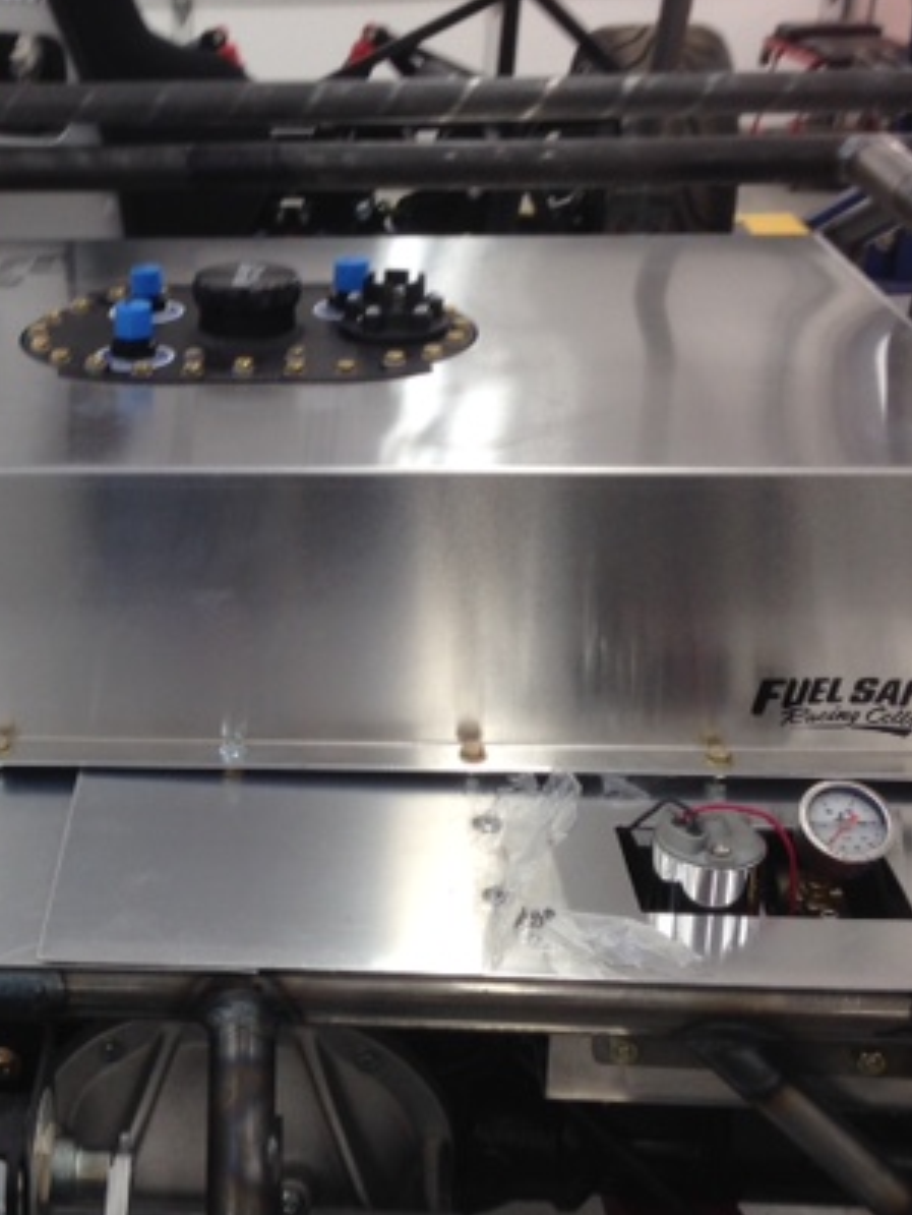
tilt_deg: -24.7
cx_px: 156
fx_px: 1860
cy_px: 586
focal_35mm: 53
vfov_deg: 36.1
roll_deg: +2.3
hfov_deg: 26.9
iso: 50
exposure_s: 1/60
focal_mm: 4.12
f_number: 2.4
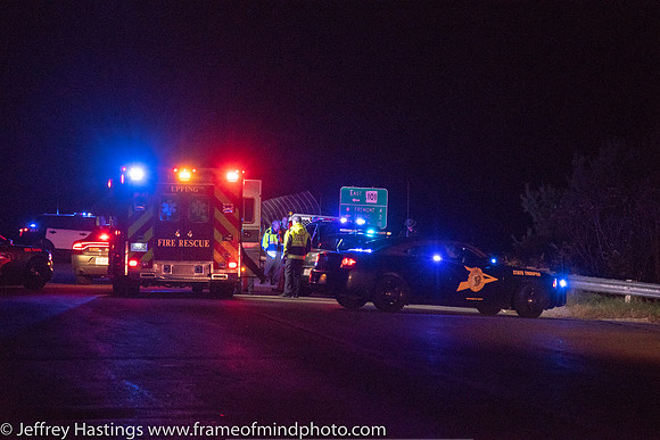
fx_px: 3301
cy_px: 220
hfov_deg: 11.4
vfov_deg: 7.6
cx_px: 330
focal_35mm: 180
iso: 2000
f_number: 4.8
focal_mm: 120
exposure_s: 1/400
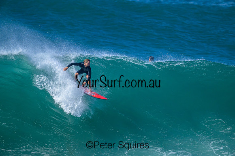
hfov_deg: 1.8
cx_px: 118
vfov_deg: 1.2
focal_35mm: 1120
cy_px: 78
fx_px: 7312
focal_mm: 1120
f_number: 9
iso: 2200
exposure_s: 1/6400
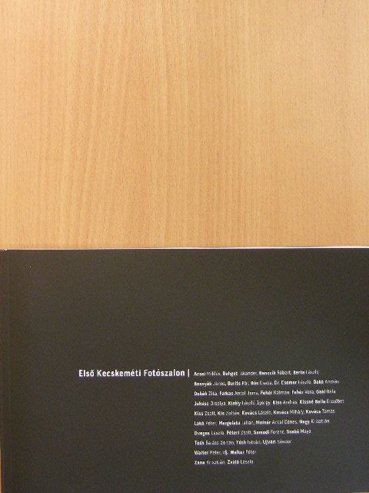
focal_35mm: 53
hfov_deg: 27.5
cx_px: 184
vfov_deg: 36.2
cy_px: 246
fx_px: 753
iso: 200
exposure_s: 1/14.3
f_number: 3.5
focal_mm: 8.8
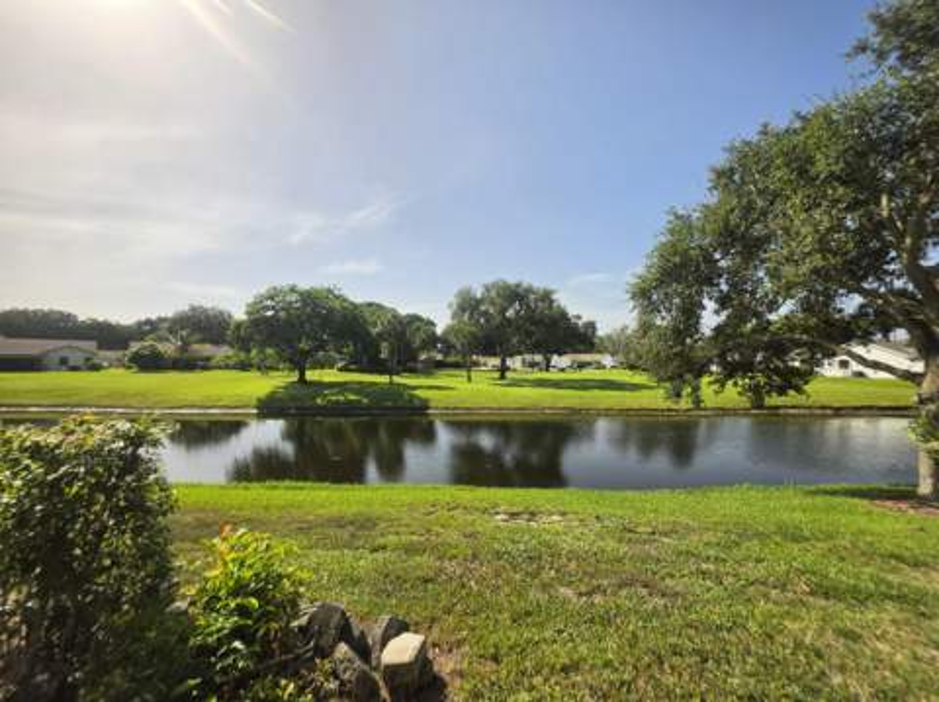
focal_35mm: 13
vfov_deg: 89.8
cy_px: 351
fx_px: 352
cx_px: 470
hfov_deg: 106.2
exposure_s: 1/1429
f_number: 1.9
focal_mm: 2.2
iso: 32
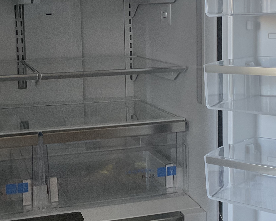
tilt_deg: -7.2
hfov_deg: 27.5
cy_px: 83
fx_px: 564
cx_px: 146
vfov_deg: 22.1
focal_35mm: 69
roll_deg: +0.2
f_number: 1.8
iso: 64
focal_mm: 3
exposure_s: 1/94
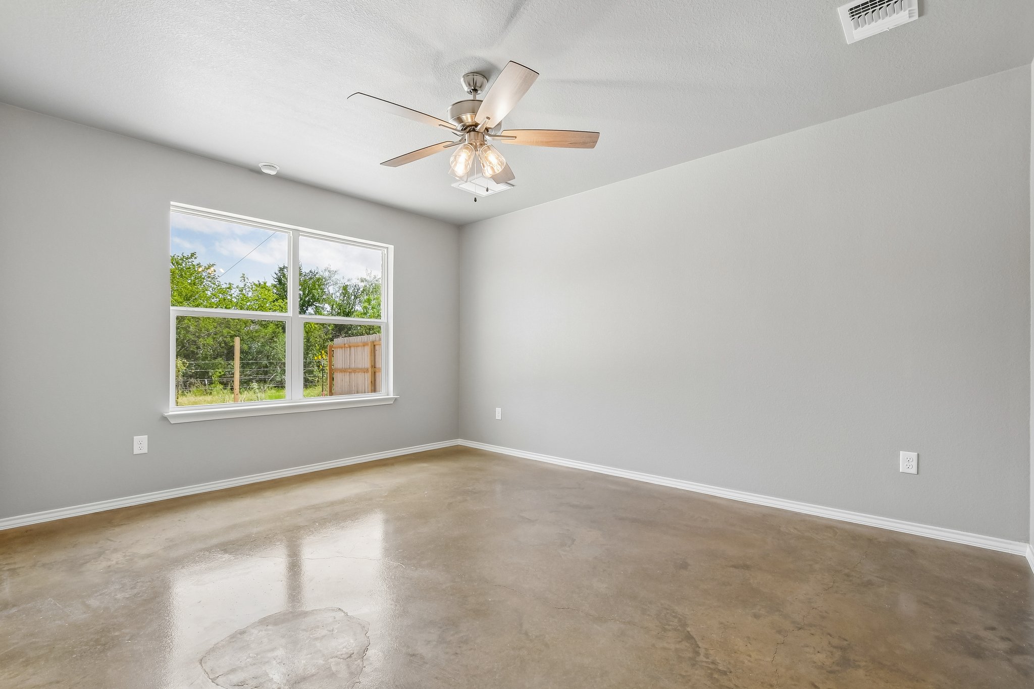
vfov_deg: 77.3
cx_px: 517
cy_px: 344
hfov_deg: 100.4
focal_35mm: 15
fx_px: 431
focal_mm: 10
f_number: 8
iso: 400
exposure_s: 1/125
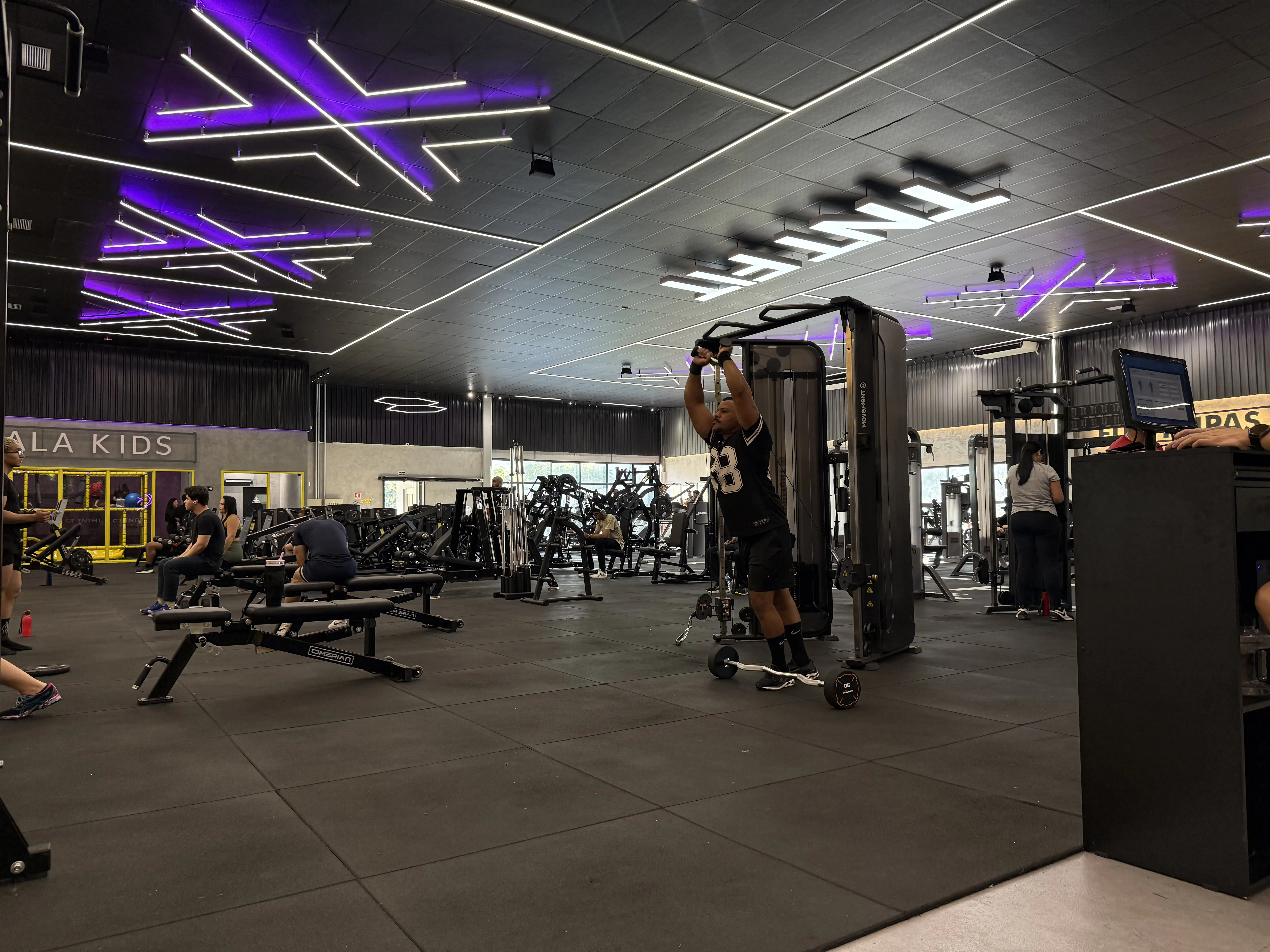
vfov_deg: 56.8
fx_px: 881
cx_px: 635
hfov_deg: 71.6
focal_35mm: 24
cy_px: 476
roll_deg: +1.1
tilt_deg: +2.9
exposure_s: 1/60
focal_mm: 6.76
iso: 160
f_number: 1.78
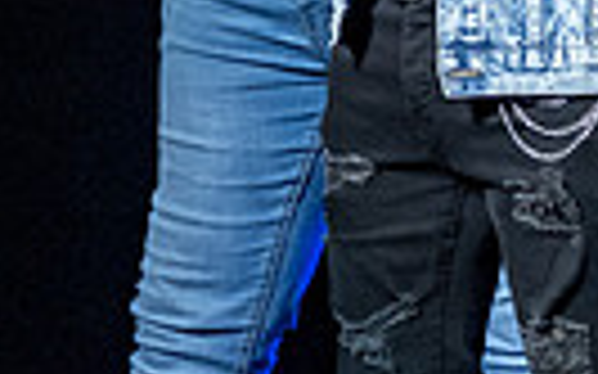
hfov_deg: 5.2
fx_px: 6614
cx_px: 142
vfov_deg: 3.2
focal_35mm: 406
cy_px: -543
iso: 2500
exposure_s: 1/250
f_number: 3.6
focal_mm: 56.3
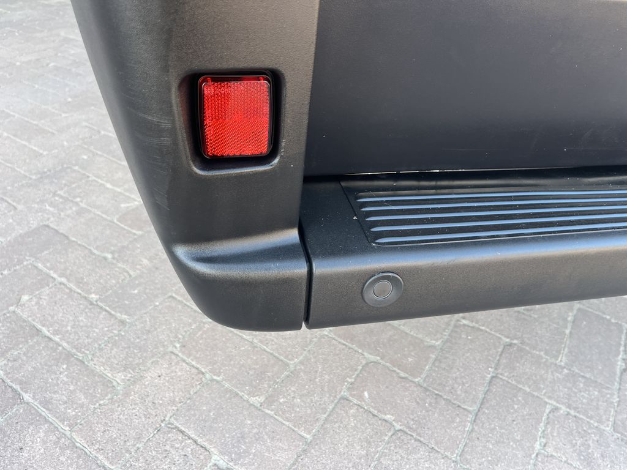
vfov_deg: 53.1
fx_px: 471
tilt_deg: -35.3
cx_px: 314
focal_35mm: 26
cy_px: 235
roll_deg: -4.7
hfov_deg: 67.3
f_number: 1.6
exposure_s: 1/121
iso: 64
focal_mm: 5.1
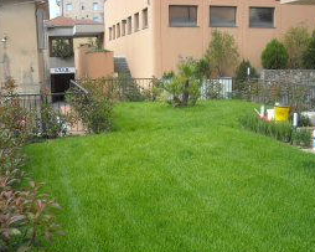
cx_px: 171
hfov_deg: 39.5
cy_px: 150
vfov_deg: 32.0
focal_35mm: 47
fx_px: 438
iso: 64
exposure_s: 1/419
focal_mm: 5.7
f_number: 2.8
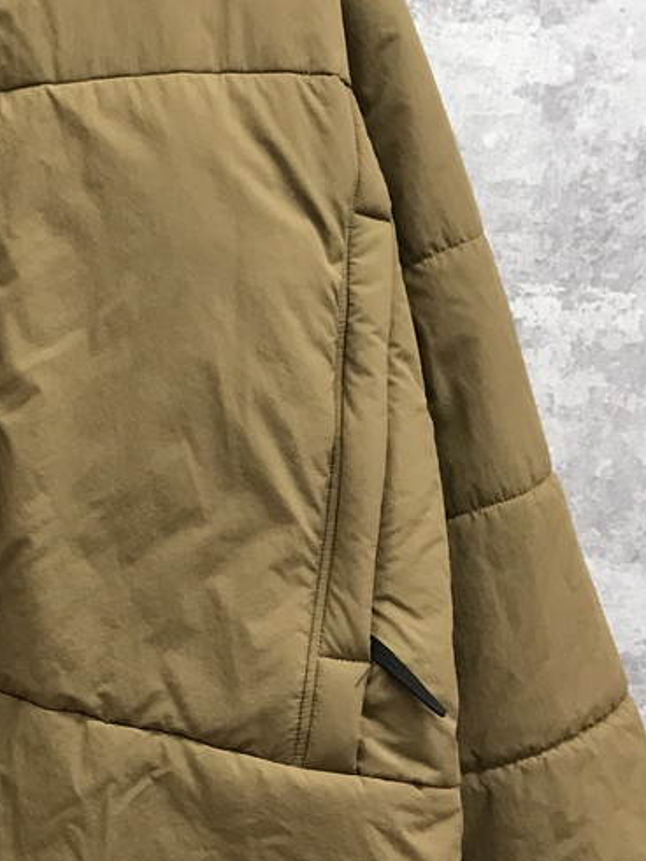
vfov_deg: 28.2
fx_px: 1718
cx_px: -143
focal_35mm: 69
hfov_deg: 19.9
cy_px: 388
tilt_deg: -2.4
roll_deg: -0.2
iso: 40
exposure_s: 1/20
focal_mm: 3.99
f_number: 1.8
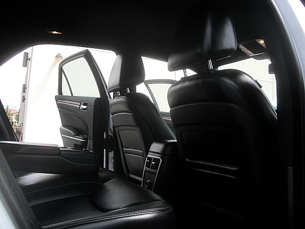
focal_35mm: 36
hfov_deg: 51.4
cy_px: 114
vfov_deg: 39.7
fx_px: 317
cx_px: 152
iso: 50
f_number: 2.8
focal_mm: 6.3
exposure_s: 1/320
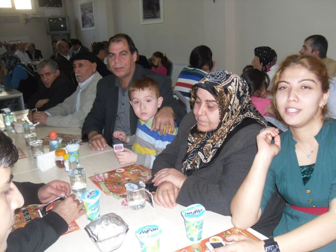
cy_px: 126
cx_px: 168
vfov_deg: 41.8
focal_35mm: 34
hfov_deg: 54.0
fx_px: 330
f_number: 2.8
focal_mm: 6
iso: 200
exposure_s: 1/45
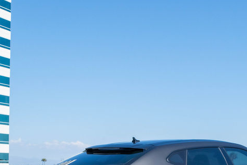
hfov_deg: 23.4
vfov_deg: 15.5
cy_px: 158
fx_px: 597
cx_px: 142
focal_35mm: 87
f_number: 8
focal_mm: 27
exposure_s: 1/2000
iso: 360
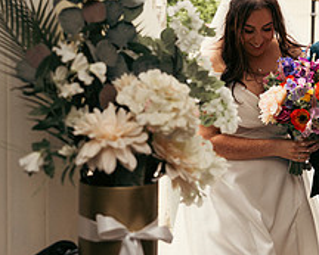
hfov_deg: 15.4
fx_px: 1143
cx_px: 372
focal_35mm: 121
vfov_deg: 12.8
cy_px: 105
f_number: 3.5
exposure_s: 1/160
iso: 125
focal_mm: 48
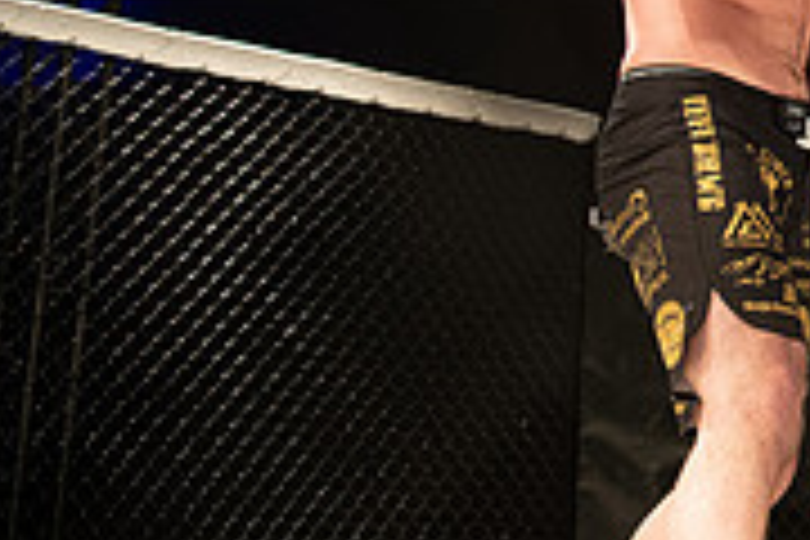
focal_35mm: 103
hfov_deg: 17.9
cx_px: 1188
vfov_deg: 13.0
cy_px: -88
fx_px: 2317
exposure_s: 1/1000
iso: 1250
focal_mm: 32
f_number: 2.8
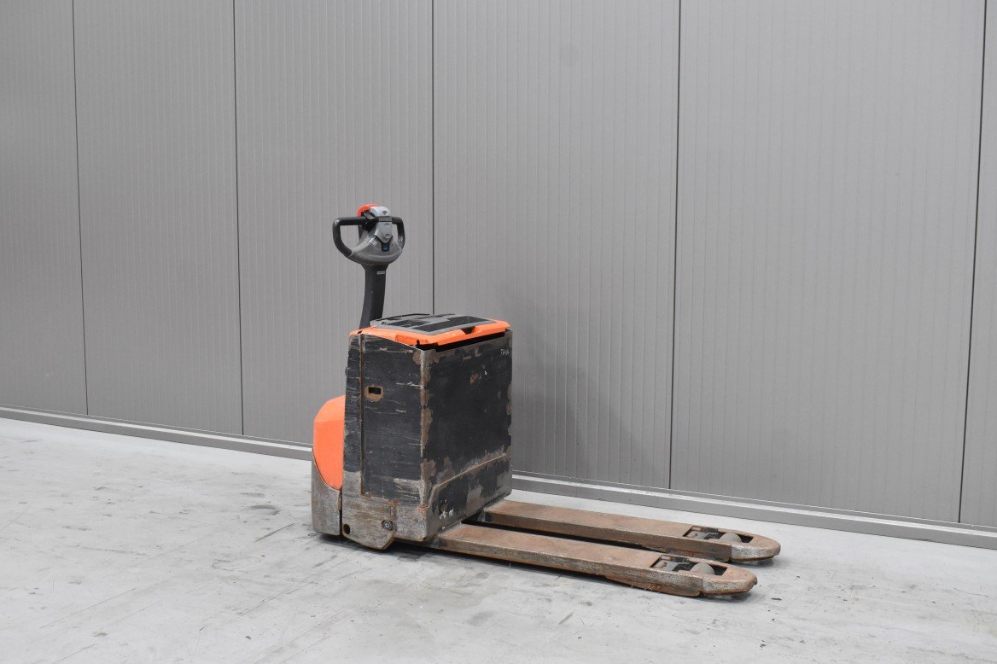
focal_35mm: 37
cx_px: 487
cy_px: 339
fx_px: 1024
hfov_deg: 51.9
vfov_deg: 35.9
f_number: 5.6
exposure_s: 1/30
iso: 1600
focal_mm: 24
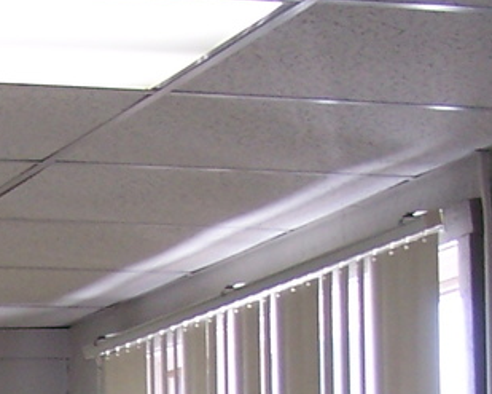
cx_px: -86
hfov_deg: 11.0
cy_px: 715
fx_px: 2518
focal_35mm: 173
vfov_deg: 8.6
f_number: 2.8
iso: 80
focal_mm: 6.3
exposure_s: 1/30
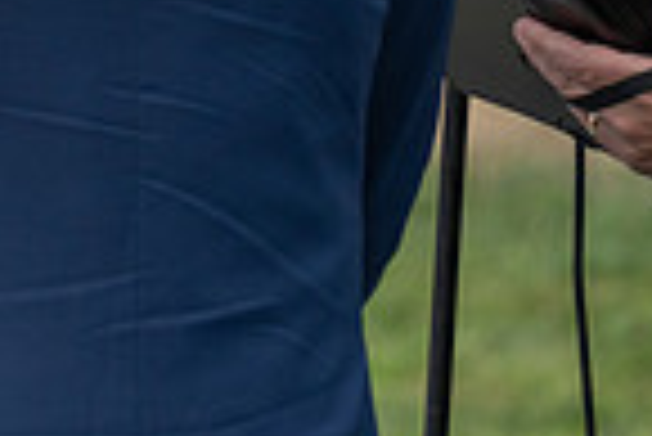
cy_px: -317
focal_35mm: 557
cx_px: -463
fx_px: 10098
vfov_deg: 2.5
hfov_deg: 3.7
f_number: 4.5
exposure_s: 1/1600
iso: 400
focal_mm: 139
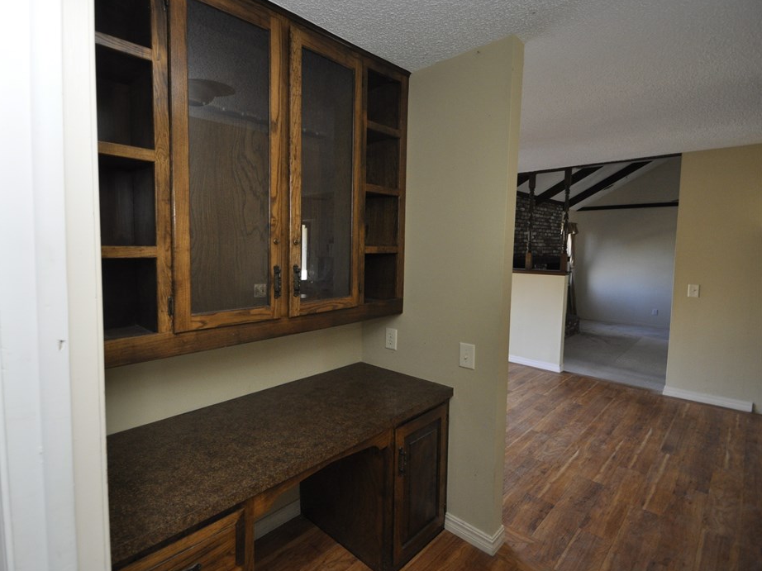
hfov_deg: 90.1
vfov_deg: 74.7
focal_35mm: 17
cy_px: 278
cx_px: 313
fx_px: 374
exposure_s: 1/60
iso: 800
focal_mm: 10
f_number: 4
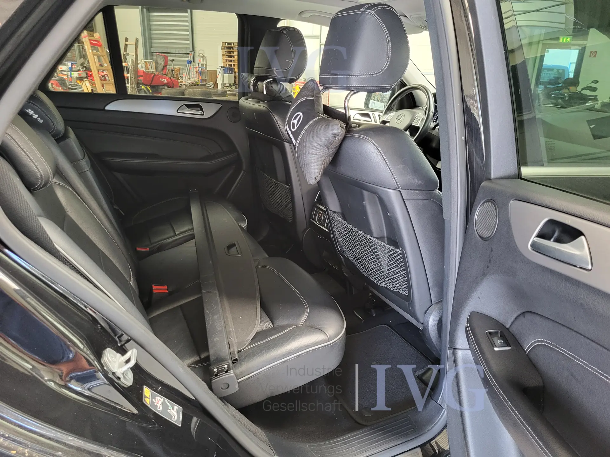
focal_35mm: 26
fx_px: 458
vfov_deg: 53.1
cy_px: 228
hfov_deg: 67.3
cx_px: 305
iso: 640
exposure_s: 1/33.3
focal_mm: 5.4
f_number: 1.8
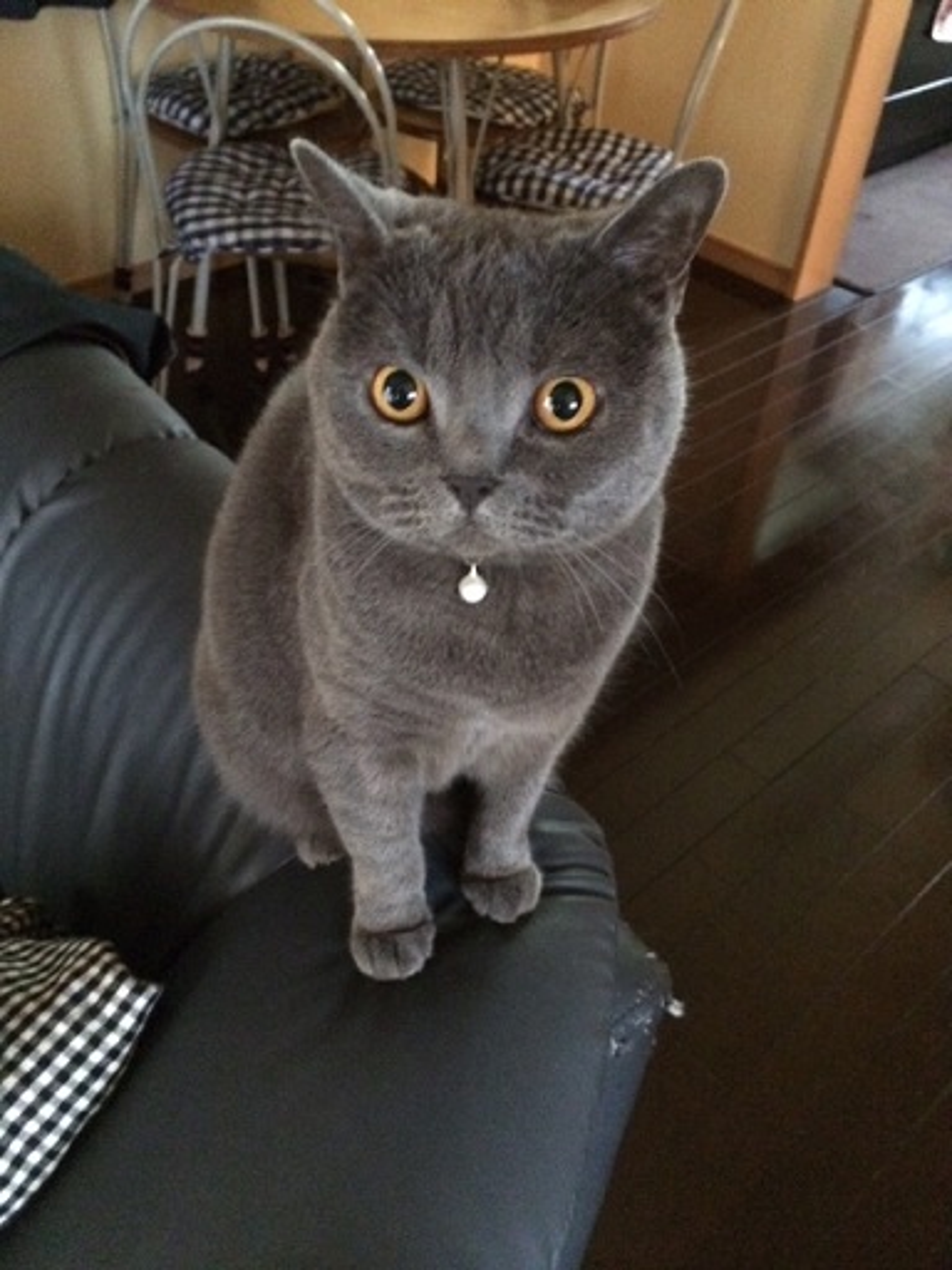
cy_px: 635
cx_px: 476
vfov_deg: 60.0
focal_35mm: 30
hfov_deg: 46.8
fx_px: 1100
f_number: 2.2
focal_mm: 4.12
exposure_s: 1/15
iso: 1250
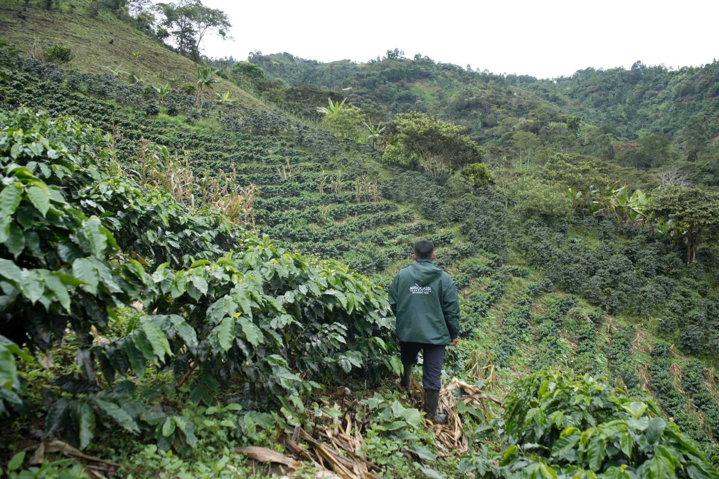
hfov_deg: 57.2
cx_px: 360
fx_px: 659
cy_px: 240
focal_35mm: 33
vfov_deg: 40.0
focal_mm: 33
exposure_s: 1/100
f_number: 7.1
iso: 100
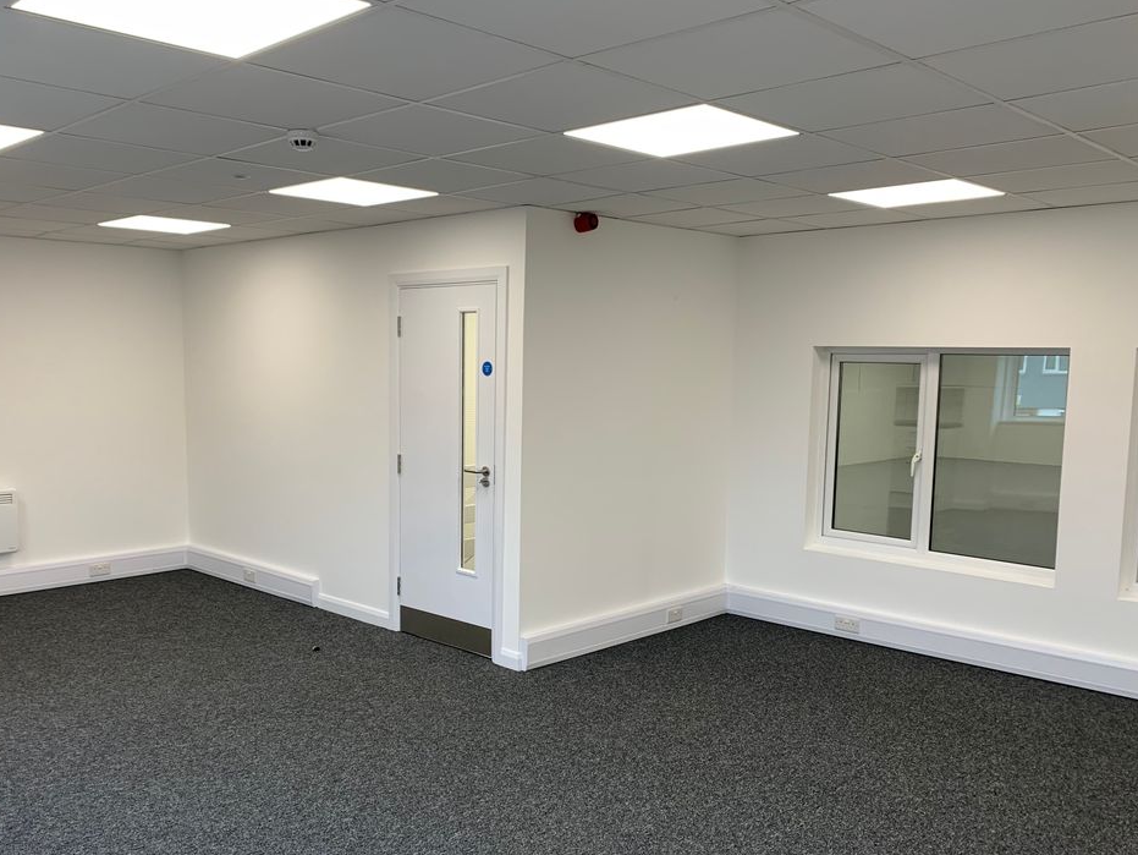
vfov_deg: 45.4
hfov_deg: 58.1
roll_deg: -0.4
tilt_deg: -6.4
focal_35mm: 31
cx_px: 489
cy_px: 485
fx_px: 1020
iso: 64
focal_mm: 4.25
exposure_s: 1/100
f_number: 1.8
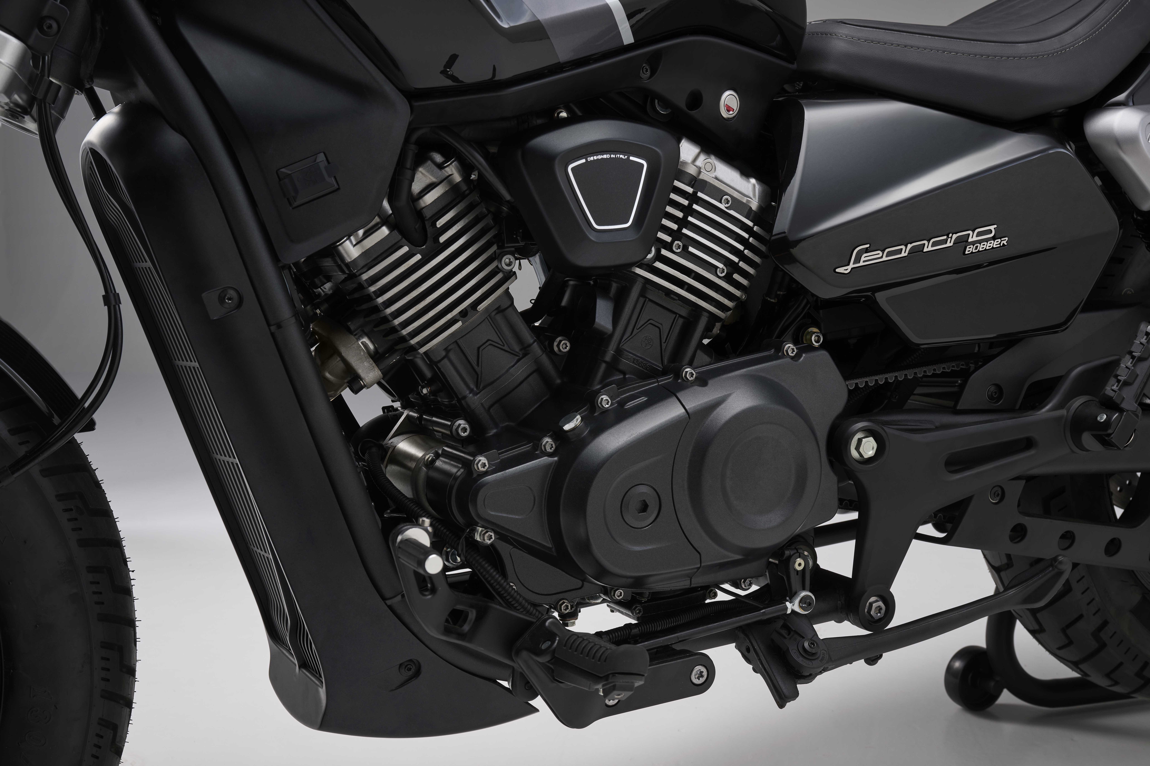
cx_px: 575
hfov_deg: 43.6
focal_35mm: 45
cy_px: 383
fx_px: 1437
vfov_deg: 29.9
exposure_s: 1/60
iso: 100
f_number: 10
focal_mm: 45
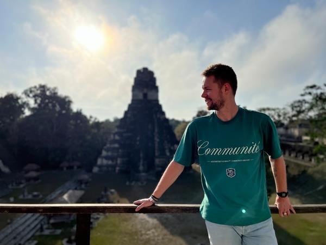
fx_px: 245
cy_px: 122
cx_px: 163
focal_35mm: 26
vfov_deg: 53.1
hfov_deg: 67.3
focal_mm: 5.1
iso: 50
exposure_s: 1/17241
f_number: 1.6
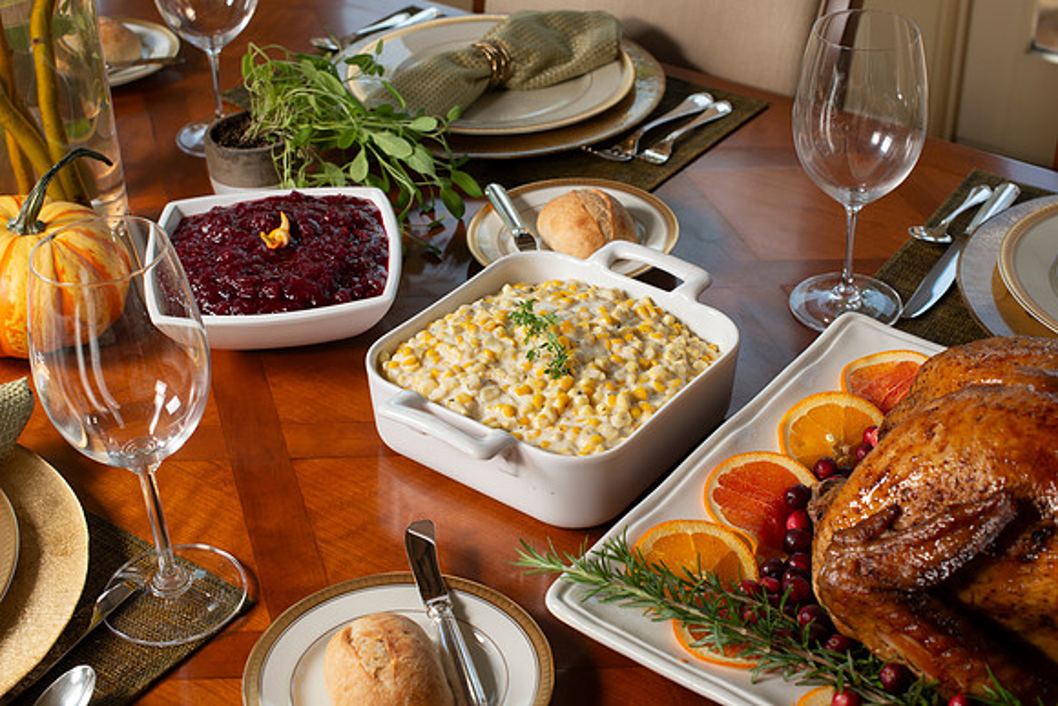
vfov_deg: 27.0
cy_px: 353
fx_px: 1470
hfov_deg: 39.6
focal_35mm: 50
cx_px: 529
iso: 250
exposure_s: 1/200
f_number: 8
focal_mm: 50
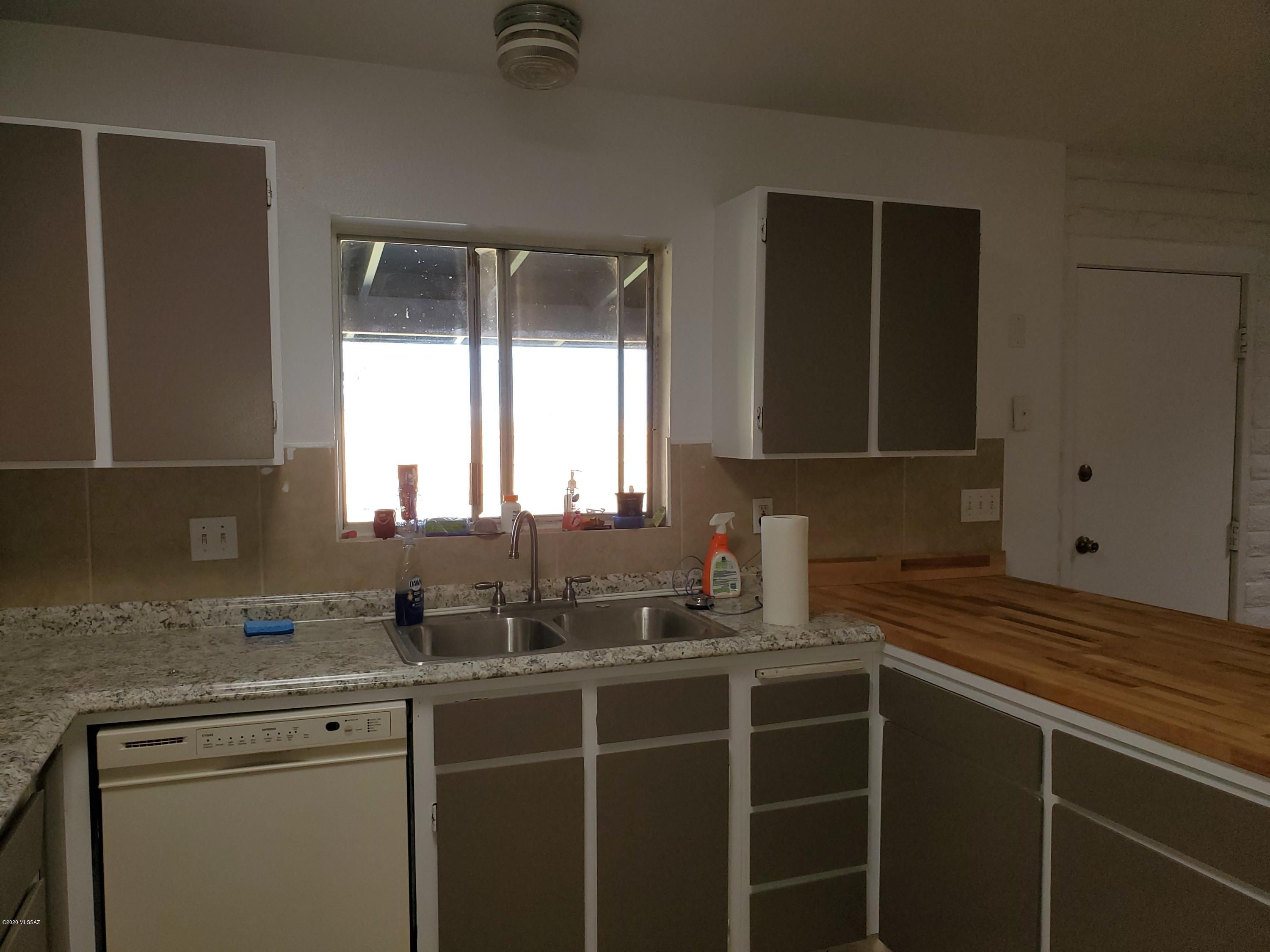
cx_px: 635
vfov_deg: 53.1
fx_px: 954
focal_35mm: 26
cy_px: 476
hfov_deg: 67.3
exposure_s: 1/120
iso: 80
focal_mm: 4.3
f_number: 2.4
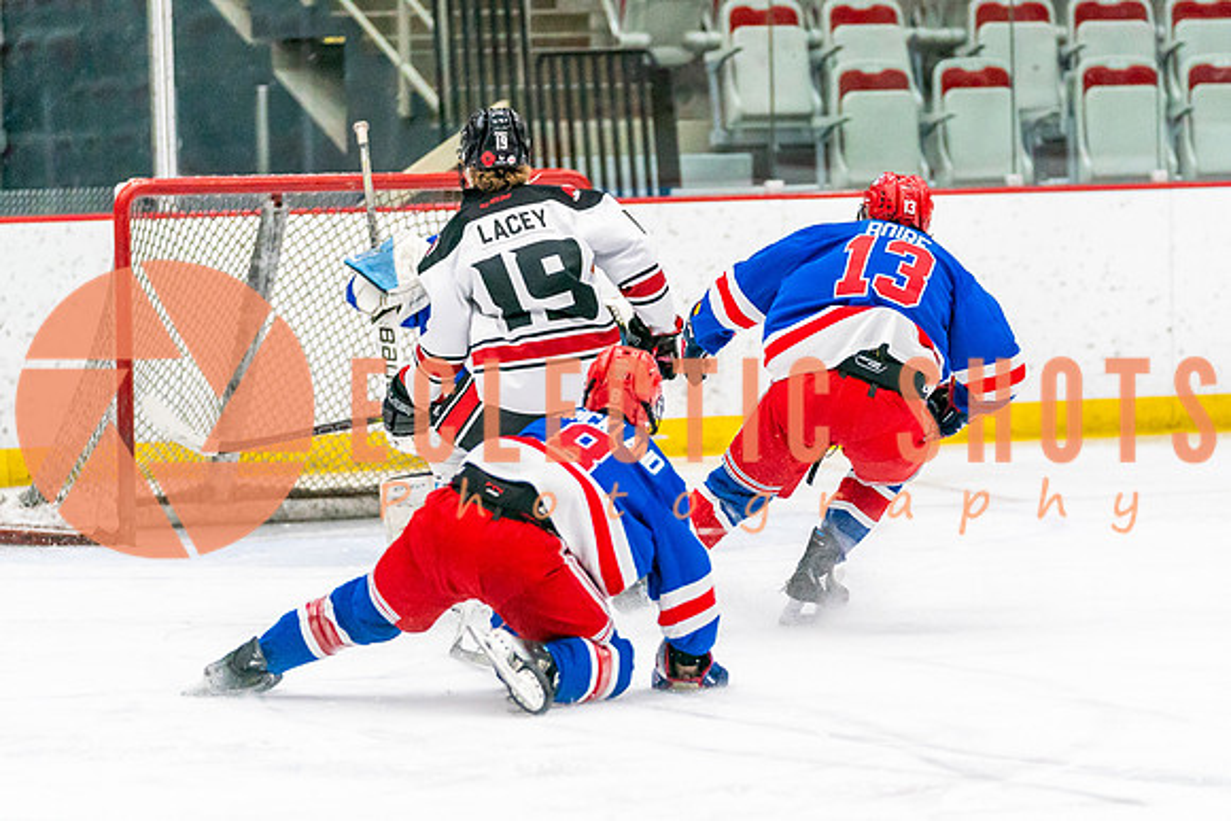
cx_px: 616
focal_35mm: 244
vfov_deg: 5.6
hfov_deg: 8.4
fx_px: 8334
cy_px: 458
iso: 3200
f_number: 2.8
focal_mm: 158
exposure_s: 1/1250
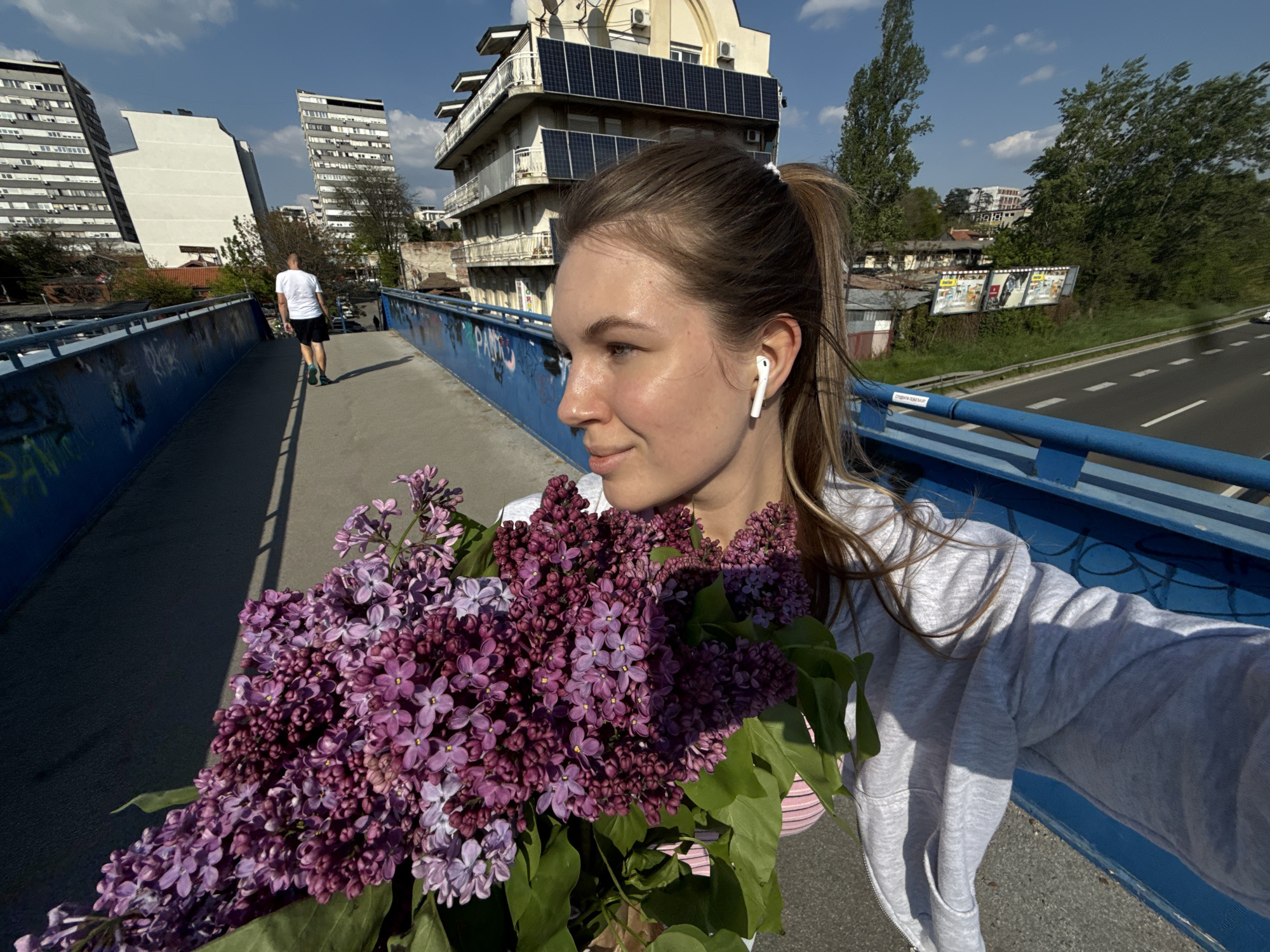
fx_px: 514
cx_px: 635
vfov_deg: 85.7
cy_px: 476
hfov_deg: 102.1
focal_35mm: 14
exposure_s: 1/4425
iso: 50
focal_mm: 2.22
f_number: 2.2
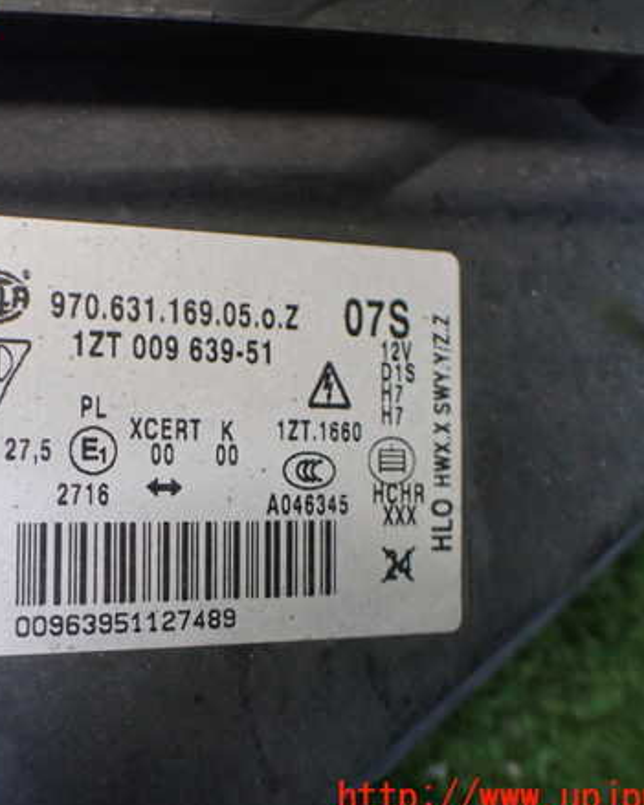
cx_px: 202
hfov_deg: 36.8
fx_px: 953
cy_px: 409
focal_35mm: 40
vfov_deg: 45.8
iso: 500
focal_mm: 5.4
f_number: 2.3
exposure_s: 1/125
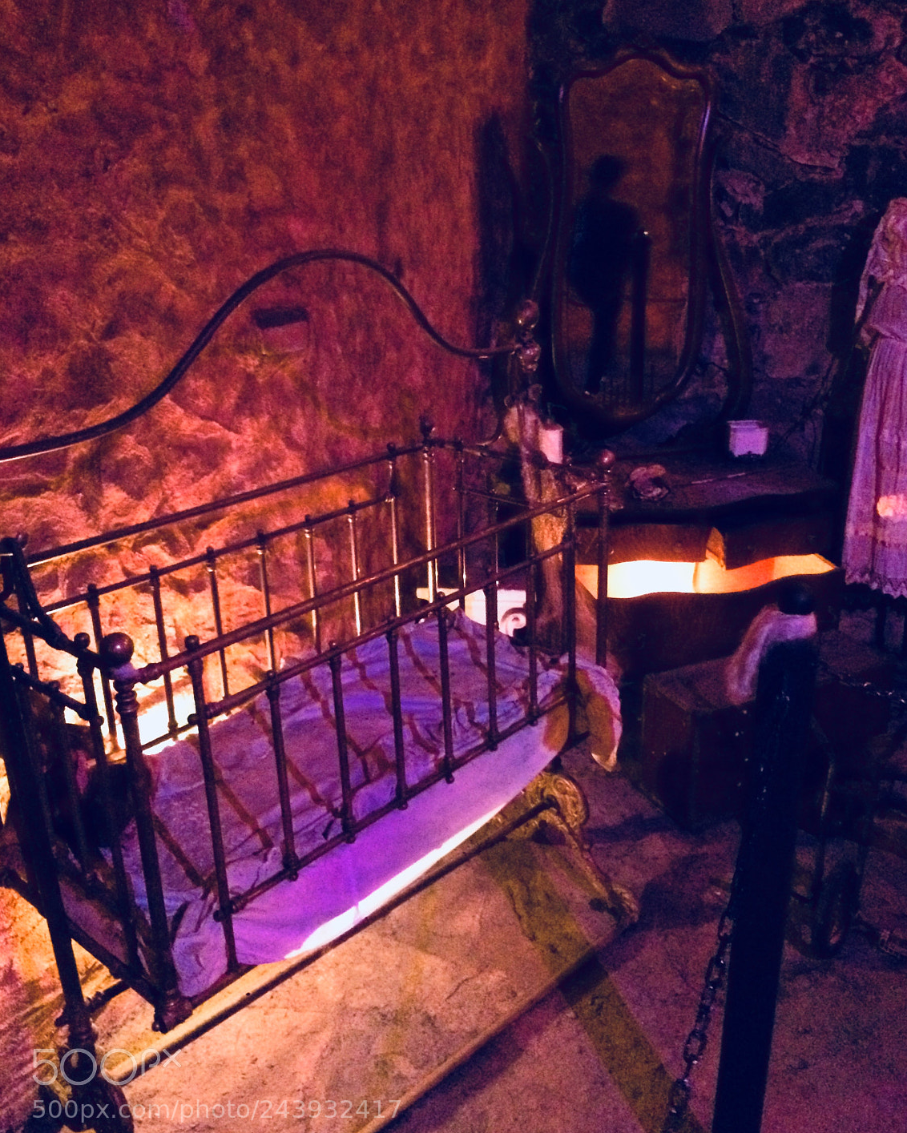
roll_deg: +1.5
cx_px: 463
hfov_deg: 45.8
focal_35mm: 32
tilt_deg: -21.5
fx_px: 1074
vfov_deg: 55.6
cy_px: 532
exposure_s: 1/15
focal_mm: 4.15
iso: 2000
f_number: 2.2
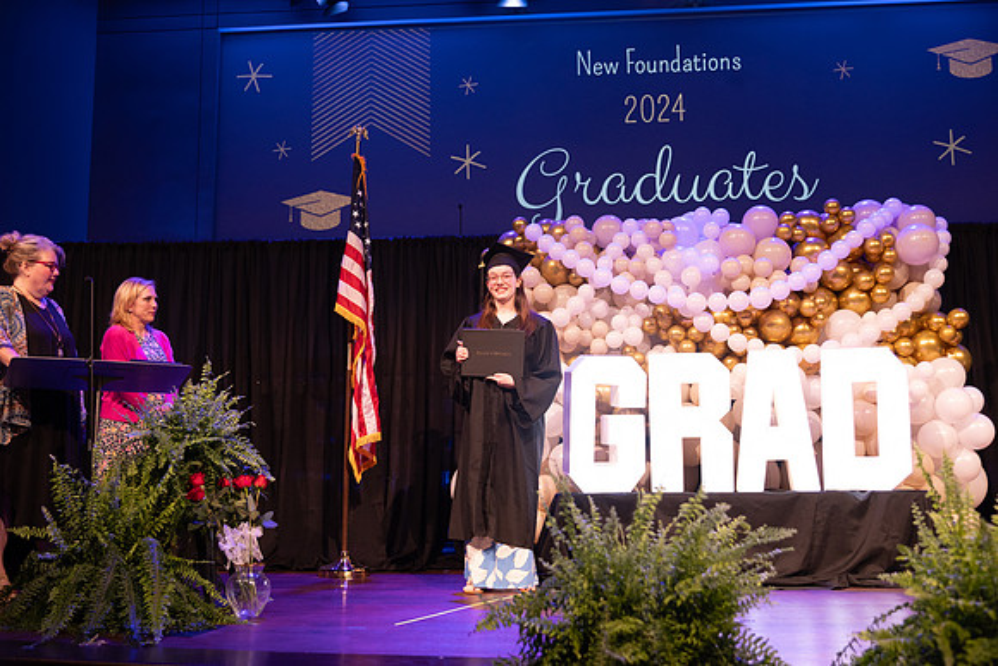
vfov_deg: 35.1
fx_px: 1054
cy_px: 333
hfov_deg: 50.7
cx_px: 499
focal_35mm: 38
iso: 1600
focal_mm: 38
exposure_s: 1/200
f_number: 4
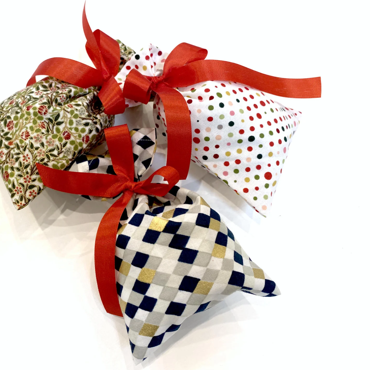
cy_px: 185
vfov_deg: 52.5
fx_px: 375
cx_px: 122
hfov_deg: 51.5
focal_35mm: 31
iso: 64
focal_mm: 4.2
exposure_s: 1/83
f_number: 1.8
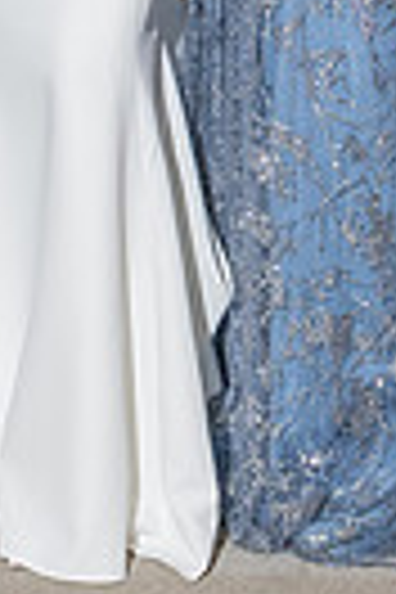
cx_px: 6
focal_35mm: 196
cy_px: -146
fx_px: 3234
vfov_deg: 10.3
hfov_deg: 7.0
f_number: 5.6
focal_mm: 34.5
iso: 800
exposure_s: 1/200
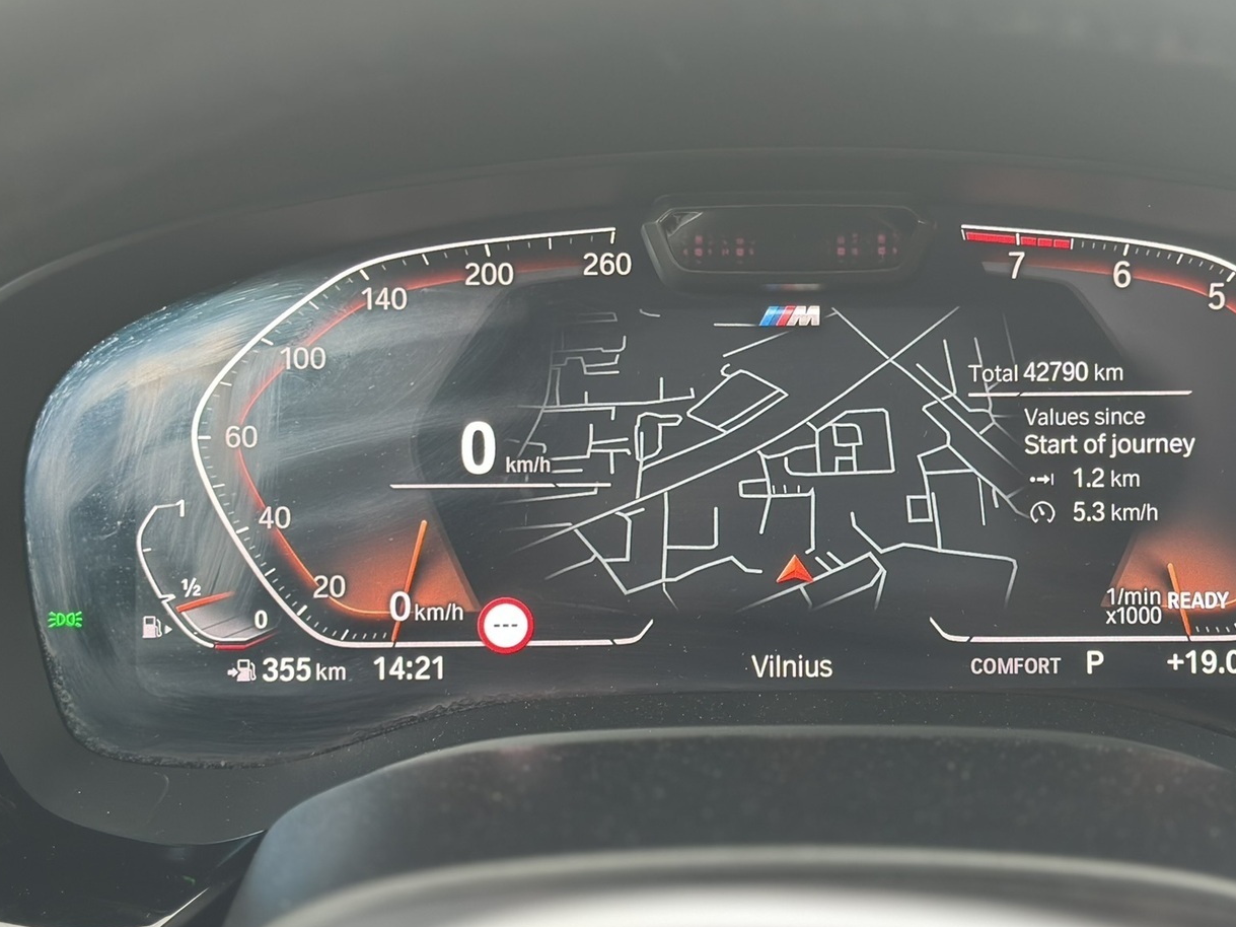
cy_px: 502
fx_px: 2249
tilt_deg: -18.7
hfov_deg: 30.6
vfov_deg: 23.3
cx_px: 781
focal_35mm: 63
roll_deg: -1.8
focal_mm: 6.86
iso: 125
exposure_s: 1/60
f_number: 1.78
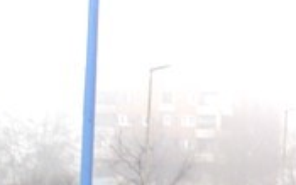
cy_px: 165
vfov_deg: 7.7
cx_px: 411
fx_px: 1370
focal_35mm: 170
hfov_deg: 11.9
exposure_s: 1/60
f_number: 3
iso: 50
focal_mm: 6.2
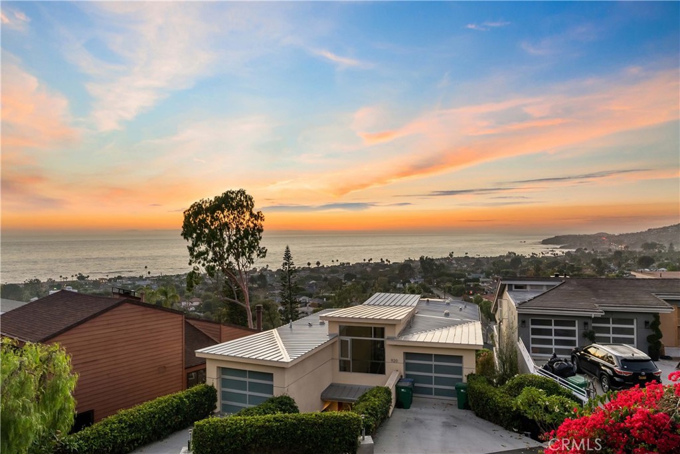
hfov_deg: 73.7
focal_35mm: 24
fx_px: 453
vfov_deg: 53.1
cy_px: 227
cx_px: 340
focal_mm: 24
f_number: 8
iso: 100
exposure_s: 1/2.5
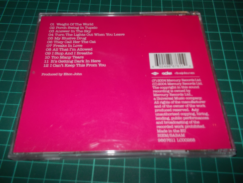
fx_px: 204
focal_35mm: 29
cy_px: 92
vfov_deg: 48.2
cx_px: 122
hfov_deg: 61.7
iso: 200
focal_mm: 4.1
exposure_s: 1/30
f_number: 3.3
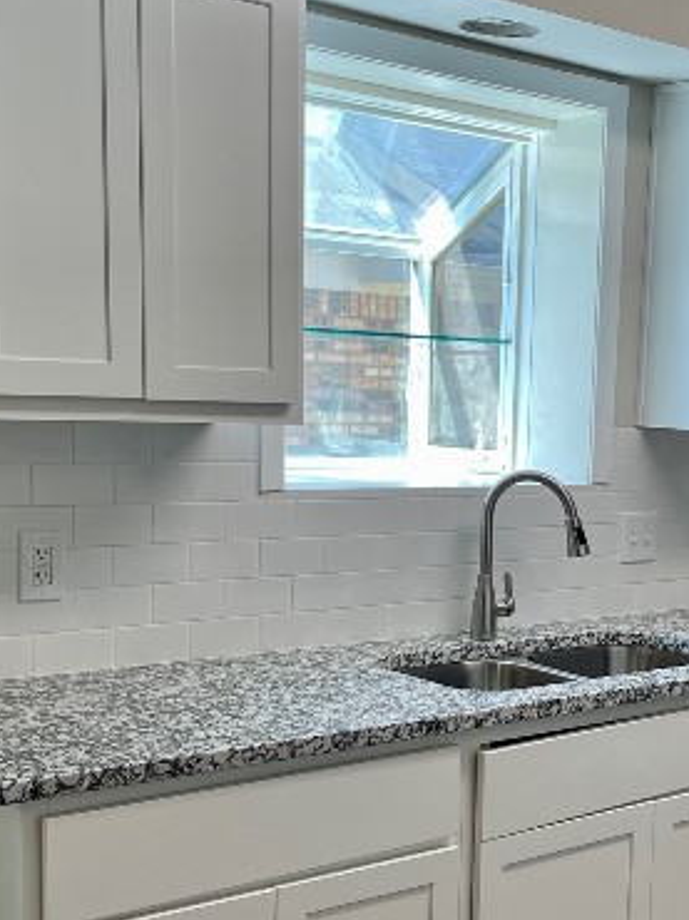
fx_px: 1435
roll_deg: -2.0
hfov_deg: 26.6
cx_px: 537
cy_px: 604
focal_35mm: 54
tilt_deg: -8.7
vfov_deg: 35.3
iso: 32
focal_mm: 4.2
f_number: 1.6
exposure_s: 1/127
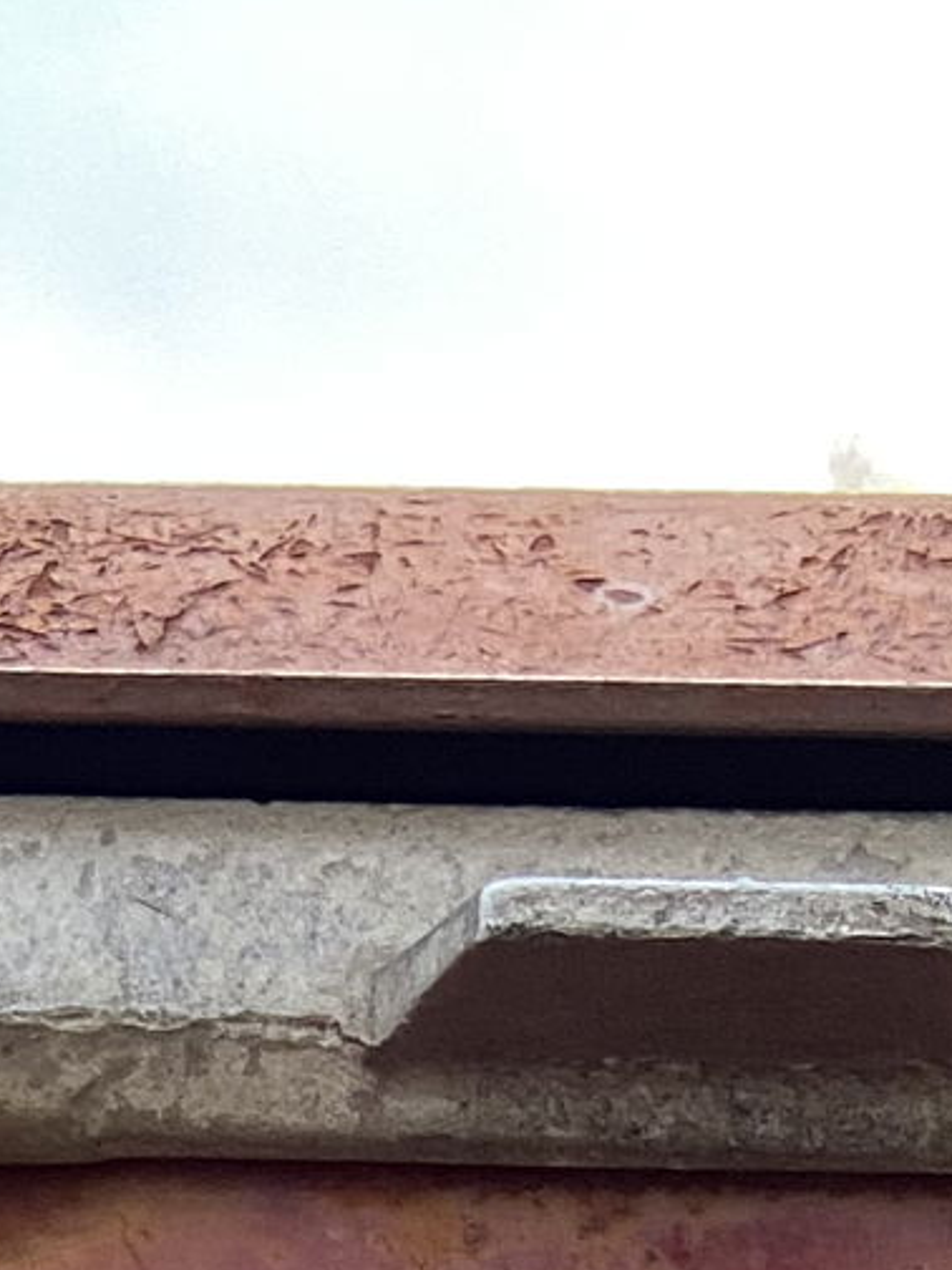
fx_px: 4840
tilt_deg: -2.3
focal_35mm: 132
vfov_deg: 12.1
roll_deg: -0.6
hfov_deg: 11.1
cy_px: 2994
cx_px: 1088
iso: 125
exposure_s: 1/74
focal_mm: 4.25
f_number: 1.8
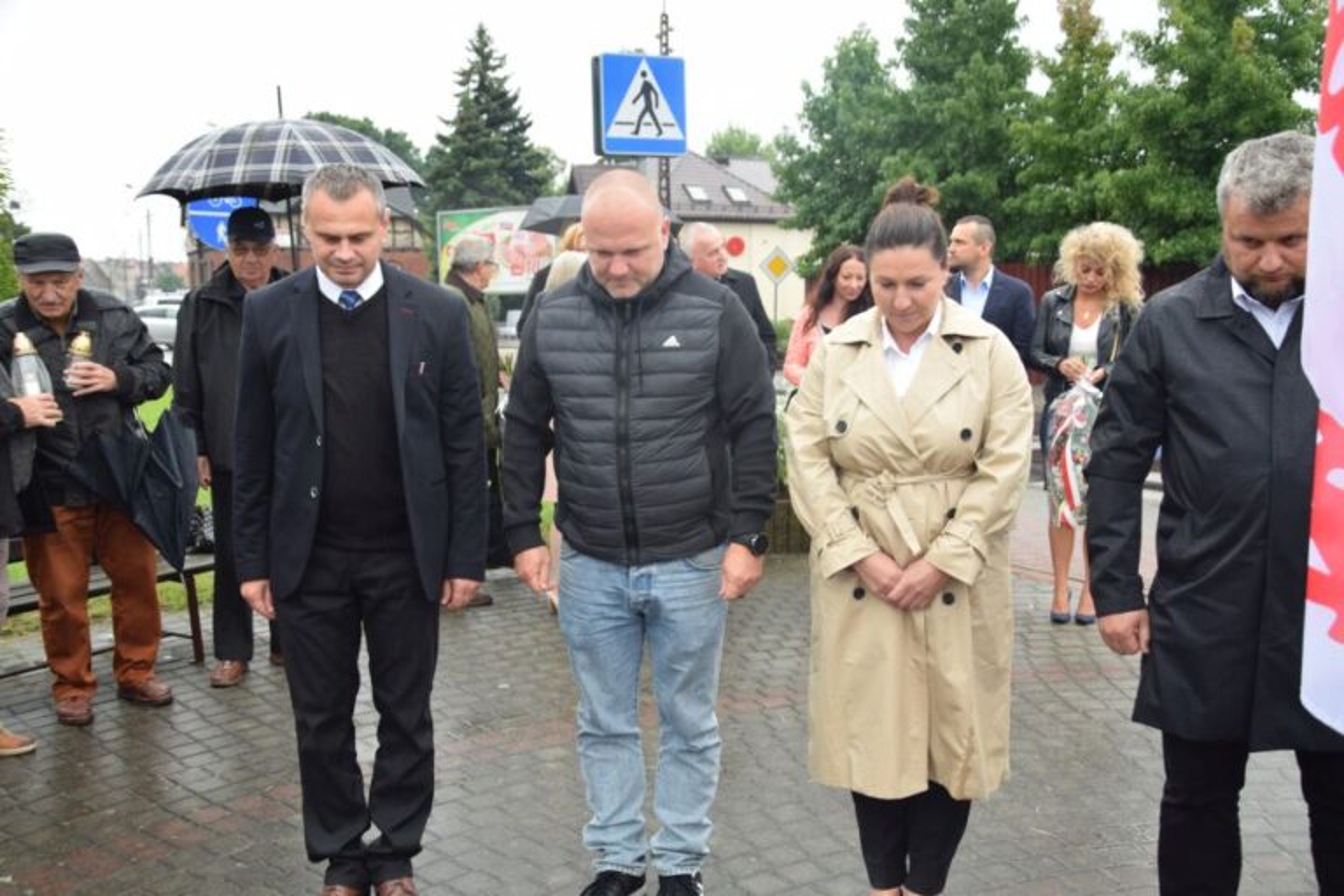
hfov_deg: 51.3
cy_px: 448
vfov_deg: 35.5
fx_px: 1400
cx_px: 672
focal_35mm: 38
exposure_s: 1/100
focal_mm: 25
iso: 400
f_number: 5
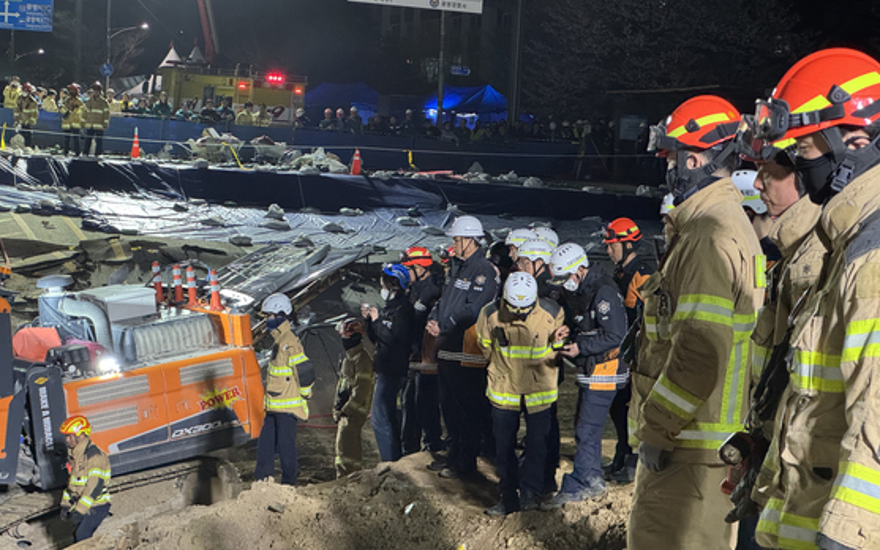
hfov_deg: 25.2
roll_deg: -1.8
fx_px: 1966
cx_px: 441
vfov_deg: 15.9
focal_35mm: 82
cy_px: 286
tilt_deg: -1.9
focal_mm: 9
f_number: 2.8
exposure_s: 1/60
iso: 640
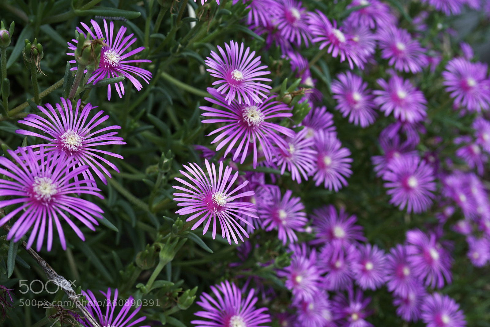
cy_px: 164
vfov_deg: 27.0
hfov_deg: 39.6
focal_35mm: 50
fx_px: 680
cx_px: 245
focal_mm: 50
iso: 100
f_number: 8
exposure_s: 1/90
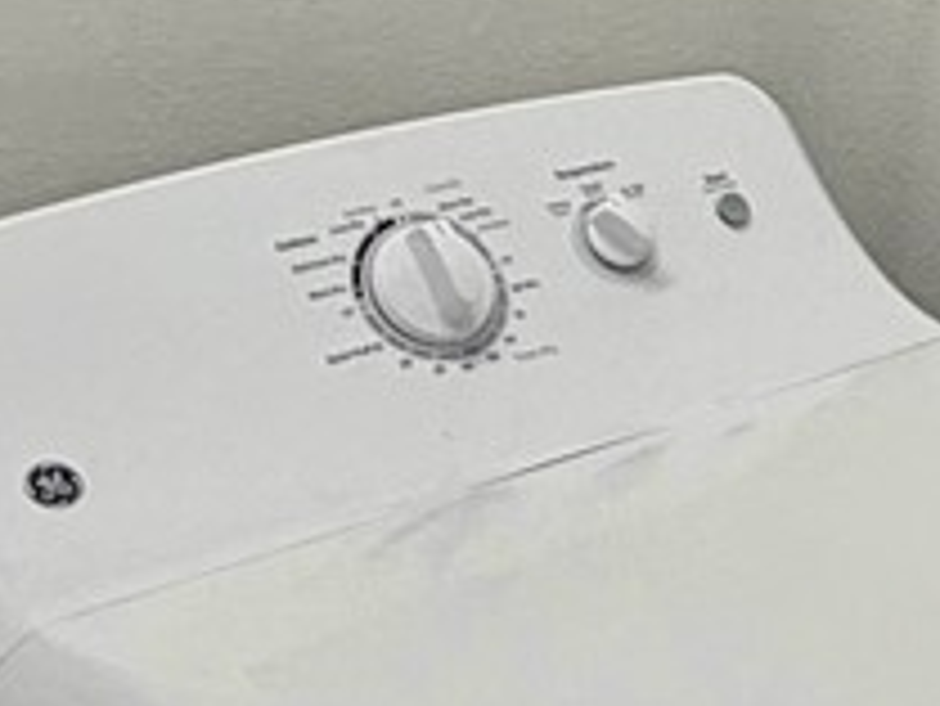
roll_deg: +1.7
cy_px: -31
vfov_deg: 13.6
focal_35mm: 107
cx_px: 1246
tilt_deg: -10.1
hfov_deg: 17.2
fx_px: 2907
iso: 100
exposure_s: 1/120
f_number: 2.2
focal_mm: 2.22
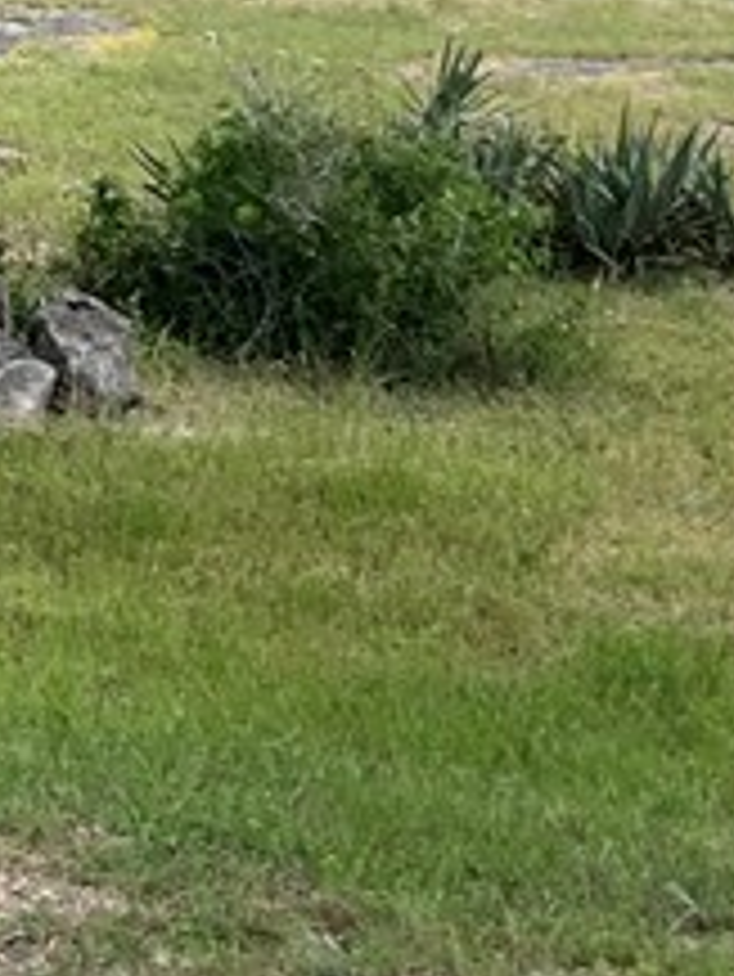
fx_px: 3869
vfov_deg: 13.0
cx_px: -495
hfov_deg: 10.3
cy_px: -814
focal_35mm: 137
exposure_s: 1/188
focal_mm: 3
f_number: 1.8
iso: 25
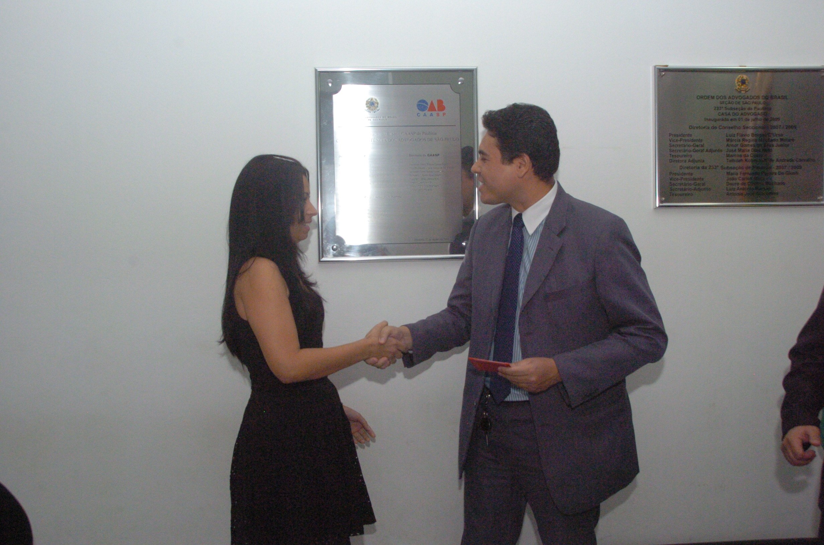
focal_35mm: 30
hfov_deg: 62.0
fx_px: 685
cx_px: 412
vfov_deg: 43.4
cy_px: 272
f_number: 8
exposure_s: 1/250
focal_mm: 20
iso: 1600
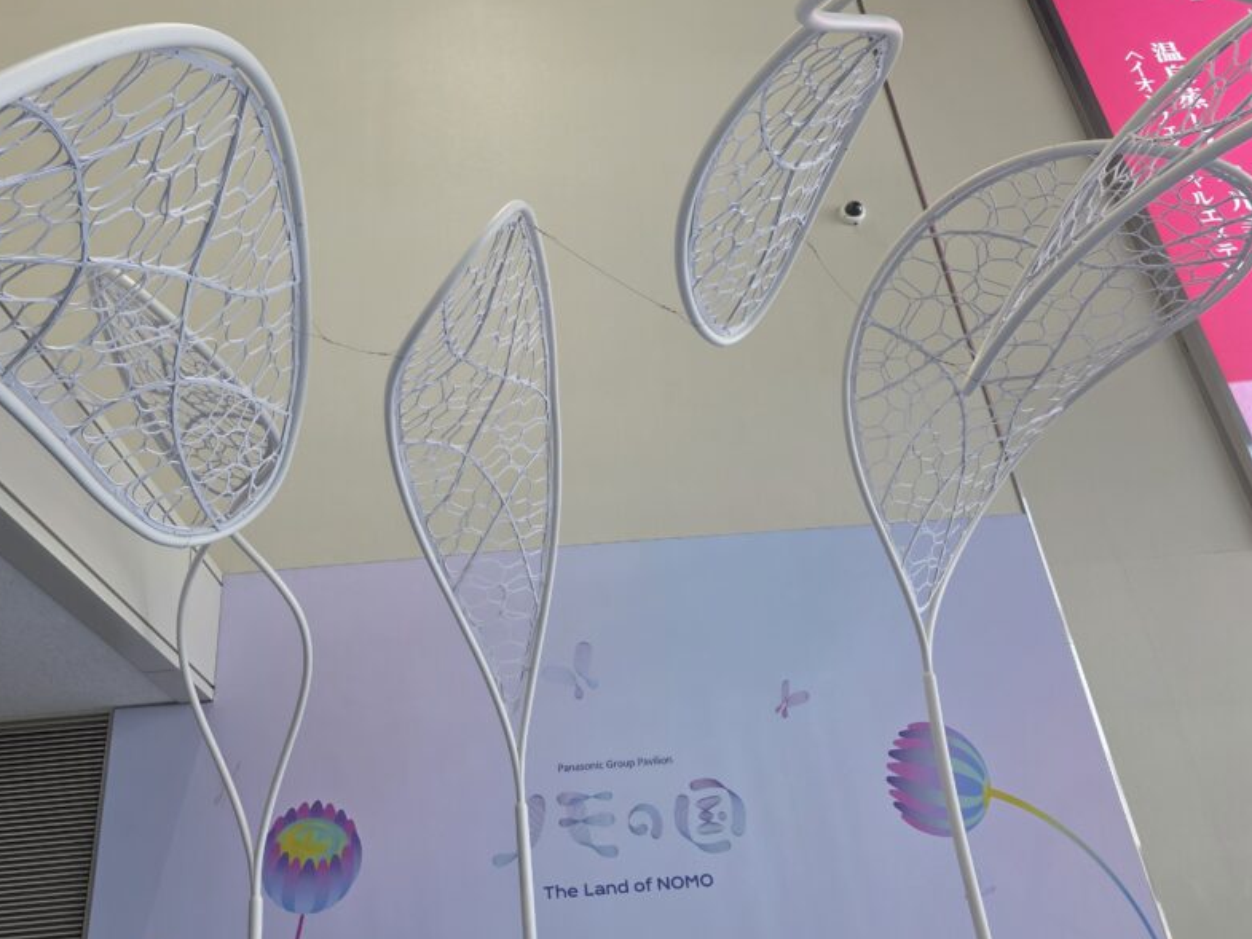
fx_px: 1085
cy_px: 365
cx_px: 512
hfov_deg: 59.5
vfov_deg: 46.5
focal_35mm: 30
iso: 40
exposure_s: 1/120
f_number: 1.7
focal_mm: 6.3
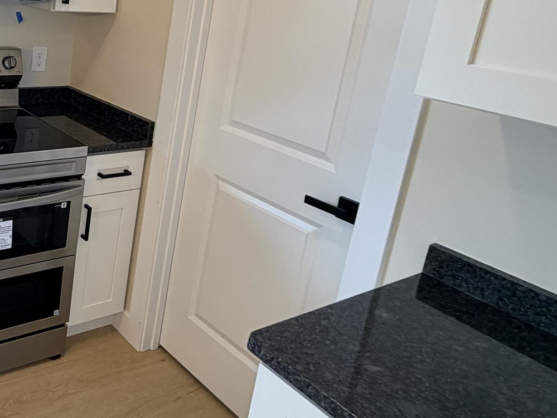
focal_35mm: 35
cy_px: 100
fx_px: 563
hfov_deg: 46.2
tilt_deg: -12.9
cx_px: 31
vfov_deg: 39.5
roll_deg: -6.7
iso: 80
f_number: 2.2
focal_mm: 2.22
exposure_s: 1/120
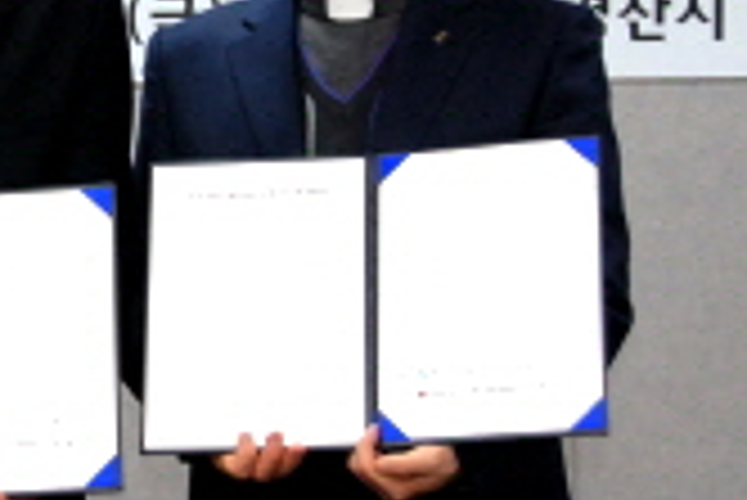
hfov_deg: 13.2
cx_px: 58
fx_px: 3198
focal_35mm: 154
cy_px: 144
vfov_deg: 8.9
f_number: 5
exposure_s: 1/80
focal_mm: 34
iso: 800
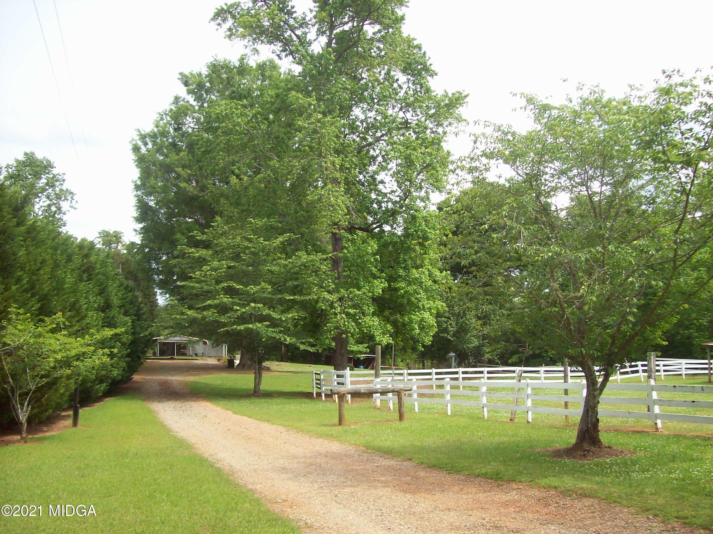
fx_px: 741
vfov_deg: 39.6
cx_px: 356
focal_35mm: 36
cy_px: 267
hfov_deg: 51.4
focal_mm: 6
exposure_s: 1/818
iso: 80
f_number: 2.7
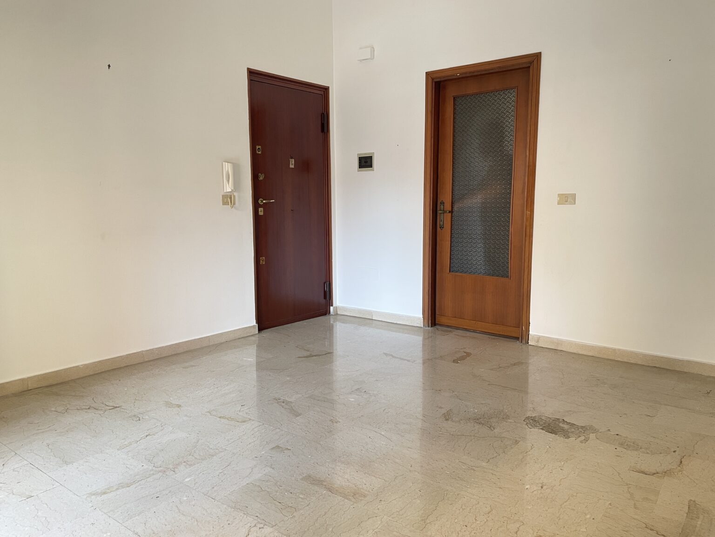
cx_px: 358
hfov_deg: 67.3
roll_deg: +0.4
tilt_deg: -7.2
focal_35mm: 26
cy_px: 268
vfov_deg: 53.1
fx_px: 537
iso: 125
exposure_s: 1/80
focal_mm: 4.2
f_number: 1.6
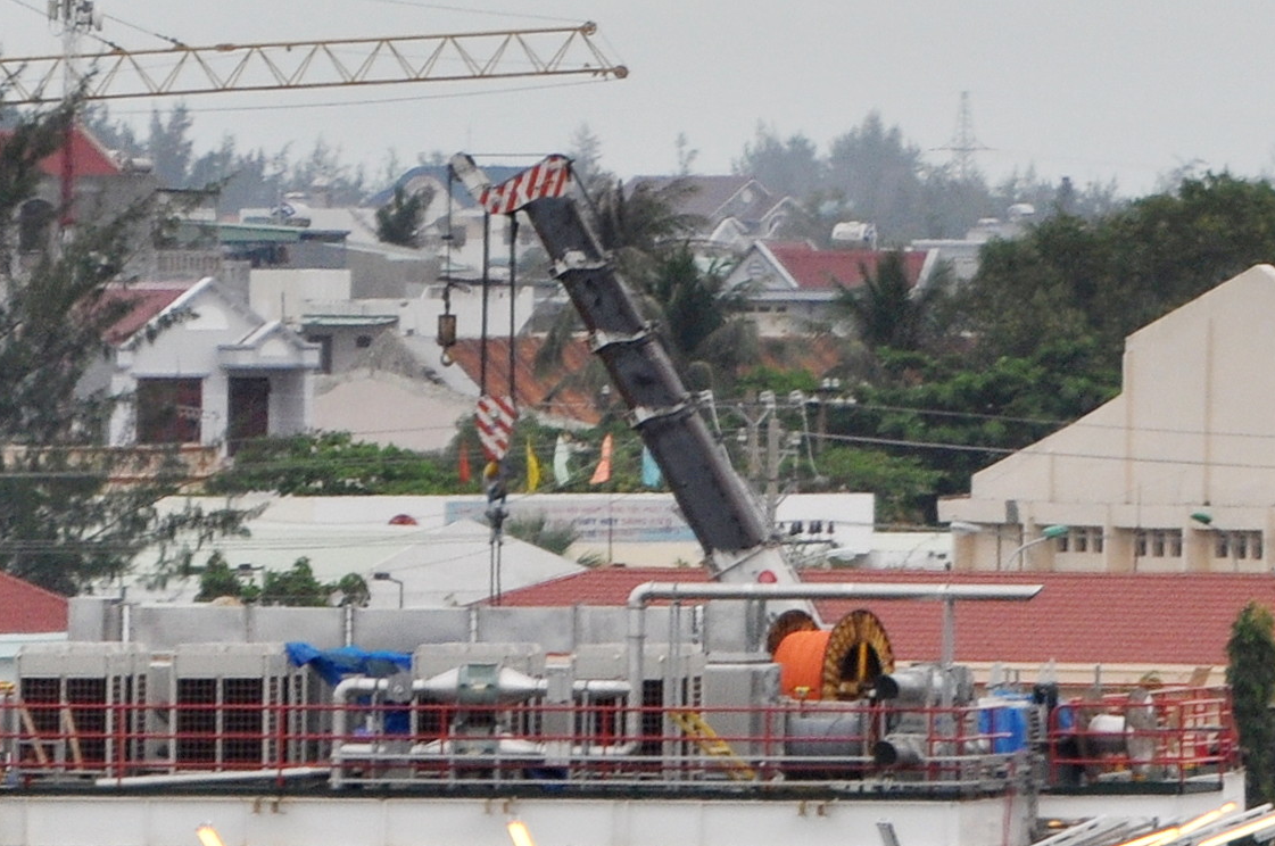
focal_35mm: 995
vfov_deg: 1.4
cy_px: 1602
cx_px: 1464
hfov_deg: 2.1
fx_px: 35185
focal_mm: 175
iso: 320
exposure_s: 1/320
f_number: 5.3
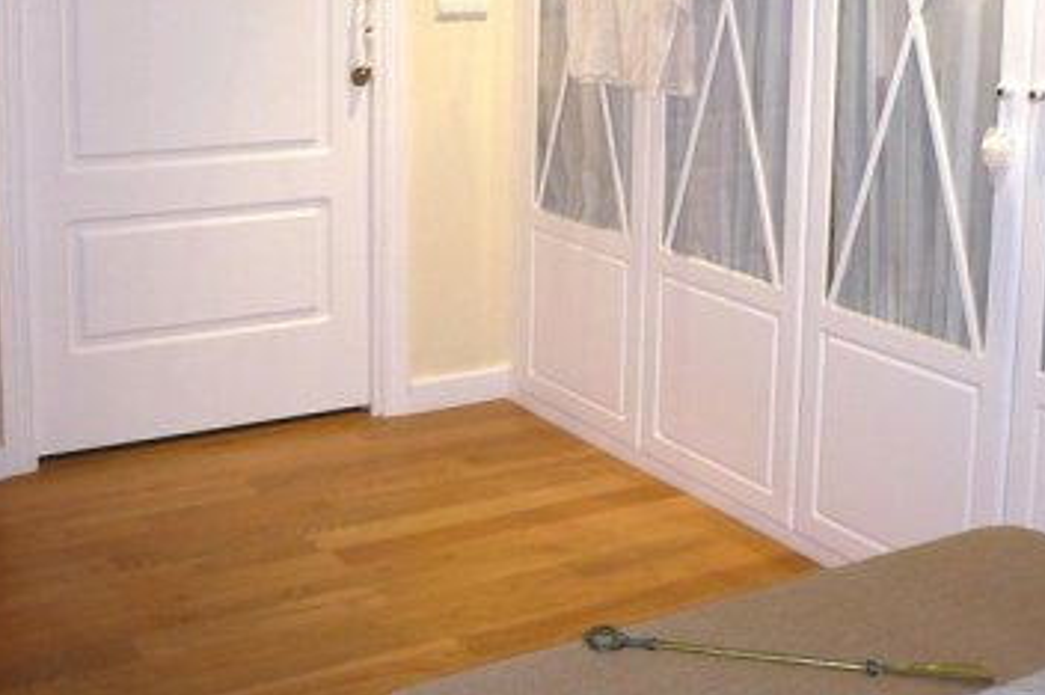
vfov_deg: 25.0
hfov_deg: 37.5
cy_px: 128
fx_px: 1537
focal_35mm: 53
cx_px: 487
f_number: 2.8
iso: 160
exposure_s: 1/30
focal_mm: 5.8
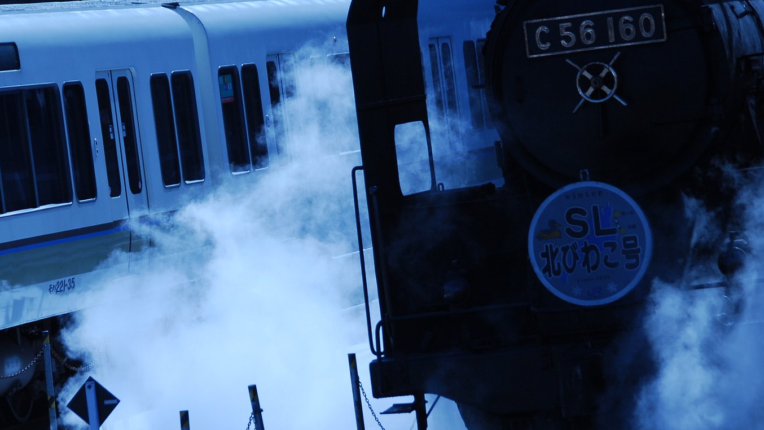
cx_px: 344
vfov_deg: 4.9
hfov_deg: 8.6
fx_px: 5061
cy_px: 232
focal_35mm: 250
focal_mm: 105
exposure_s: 1/1250
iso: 200
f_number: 6.3
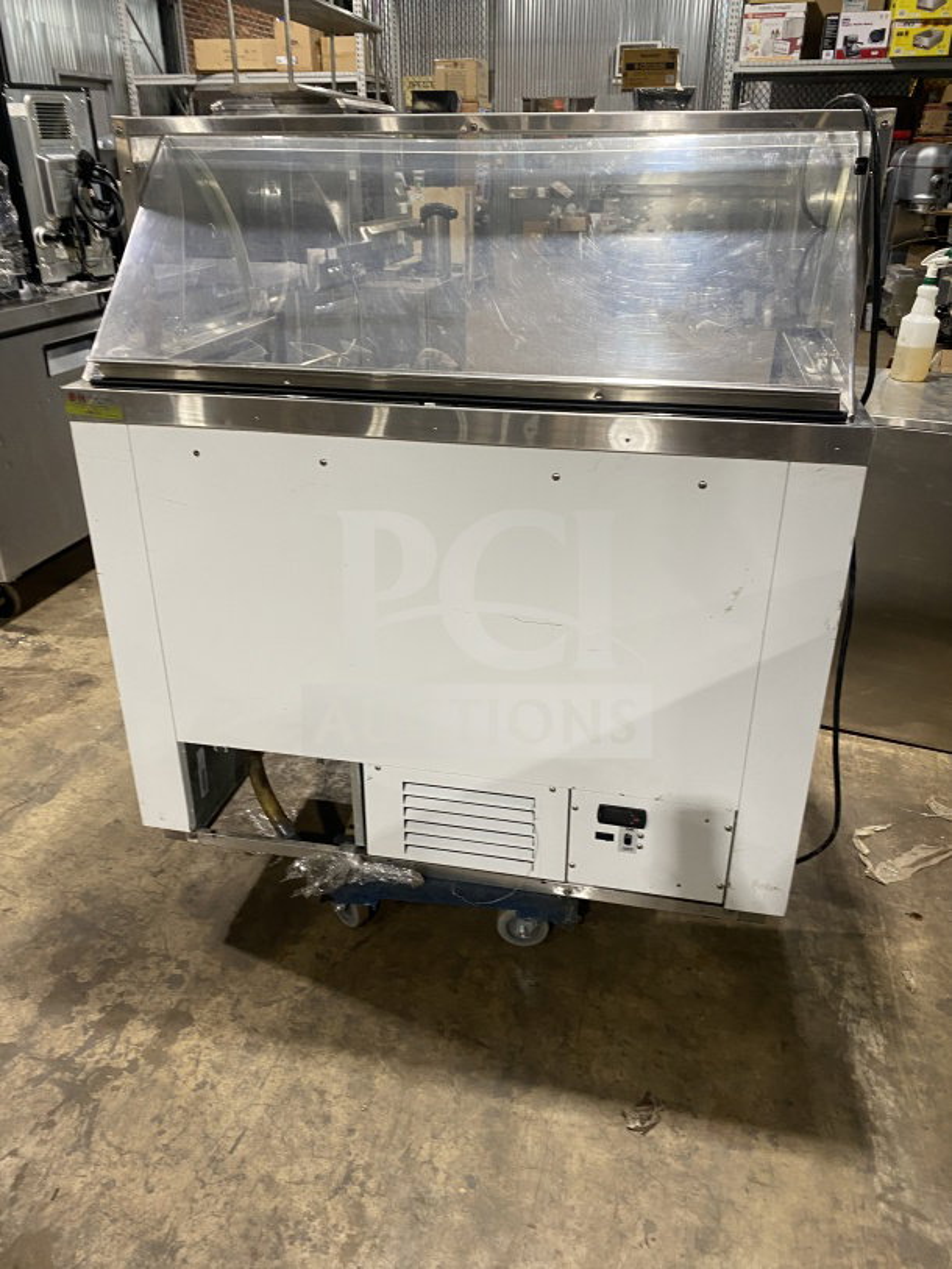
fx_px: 953
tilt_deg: -24.2
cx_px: 476
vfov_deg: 67.3
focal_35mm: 26
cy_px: 634
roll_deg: +0.0
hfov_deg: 53.1
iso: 160
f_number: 1.8
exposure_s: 1/60
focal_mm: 4.25
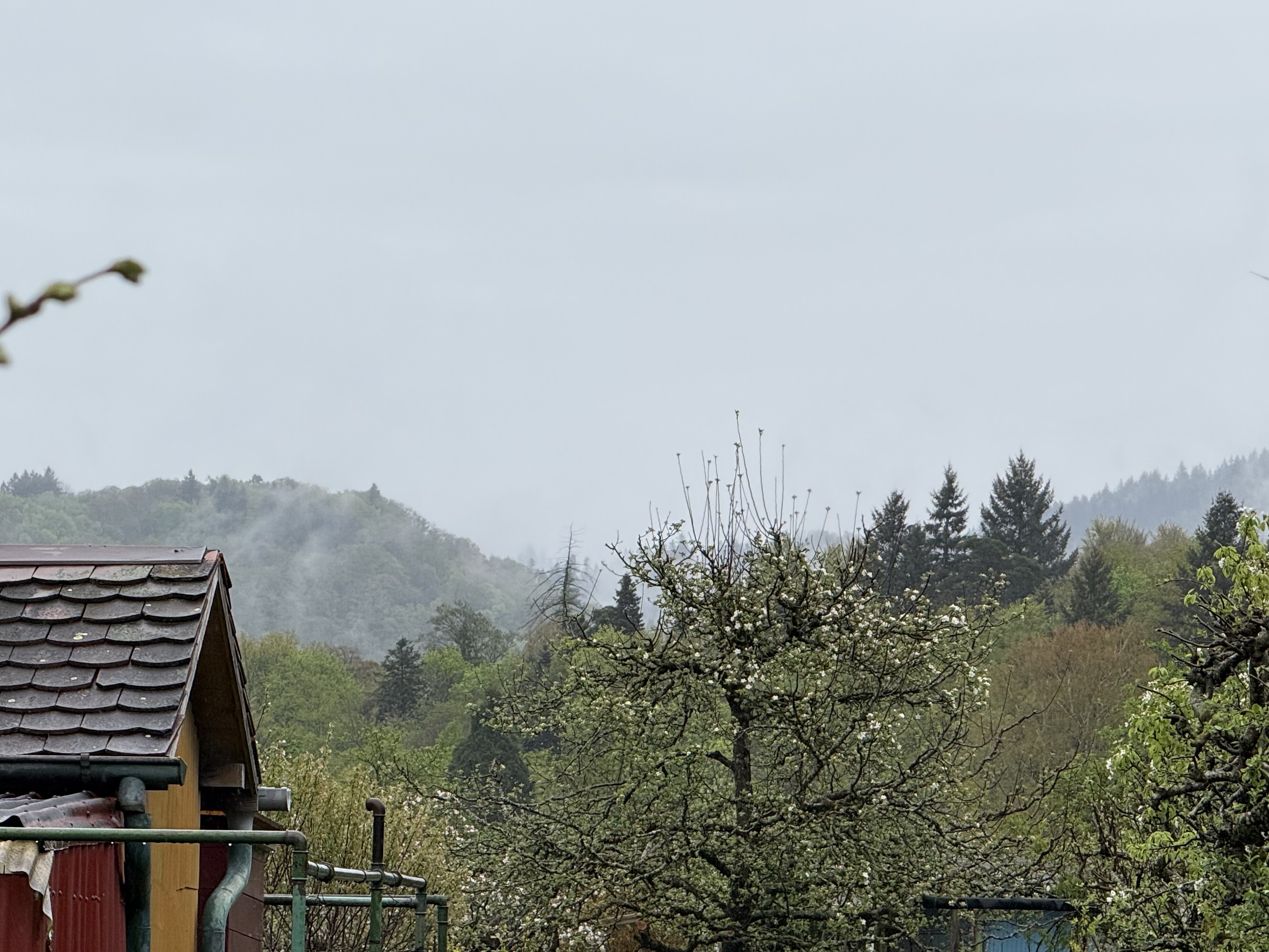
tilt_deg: +3.0
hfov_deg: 10.8
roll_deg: -0.9
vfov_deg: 8.1
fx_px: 6709
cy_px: 601
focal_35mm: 183
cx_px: 744
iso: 50
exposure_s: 1/572
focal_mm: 15.66
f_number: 2.8
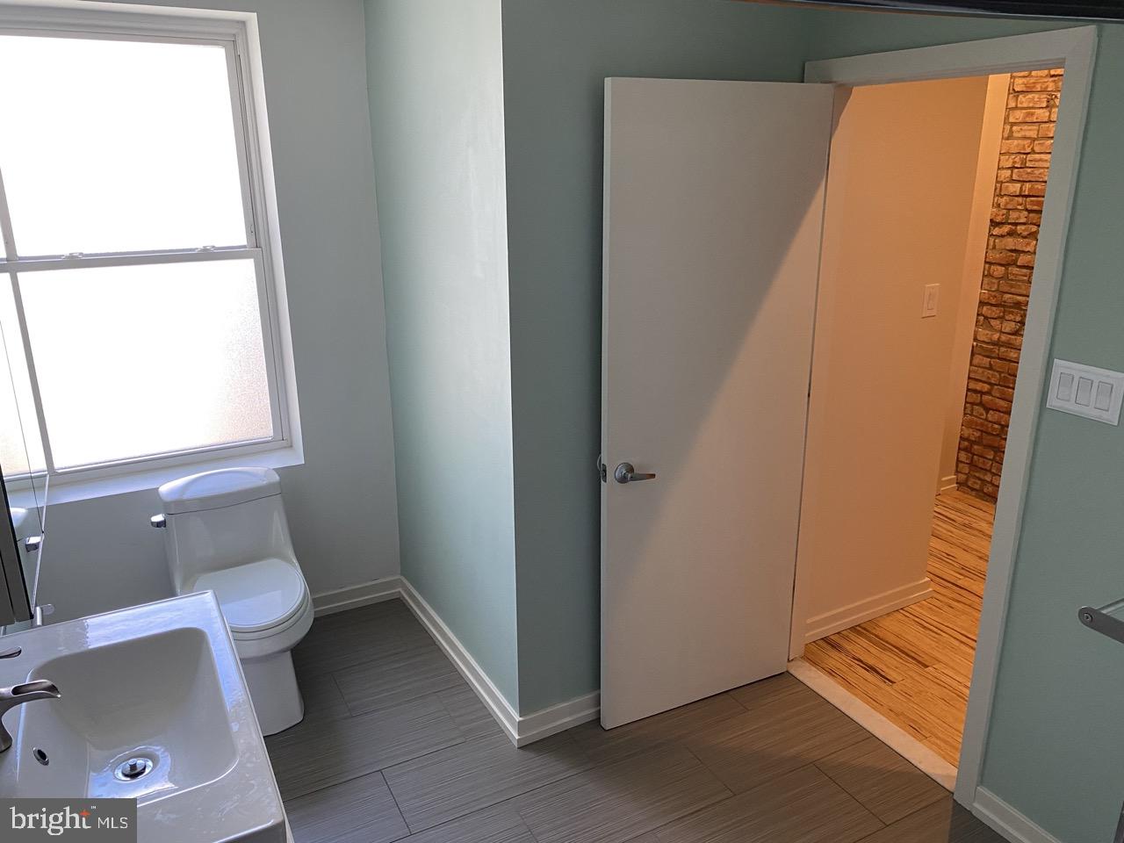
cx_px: 562
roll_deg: +0.2
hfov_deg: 67.3
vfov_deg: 53.1
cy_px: 422
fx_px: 844
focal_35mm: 26
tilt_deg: -19.2
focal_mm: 4.25
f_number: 1.8
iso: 80
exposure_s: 1/60
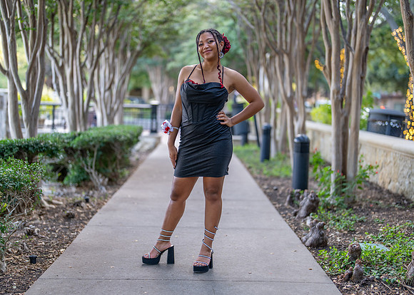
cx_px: 209
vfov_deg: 24.2
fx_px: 690
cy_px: 151
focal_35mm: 59
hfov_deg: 33.4
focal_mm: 50
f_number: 1.2
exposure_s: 1/320
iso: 160
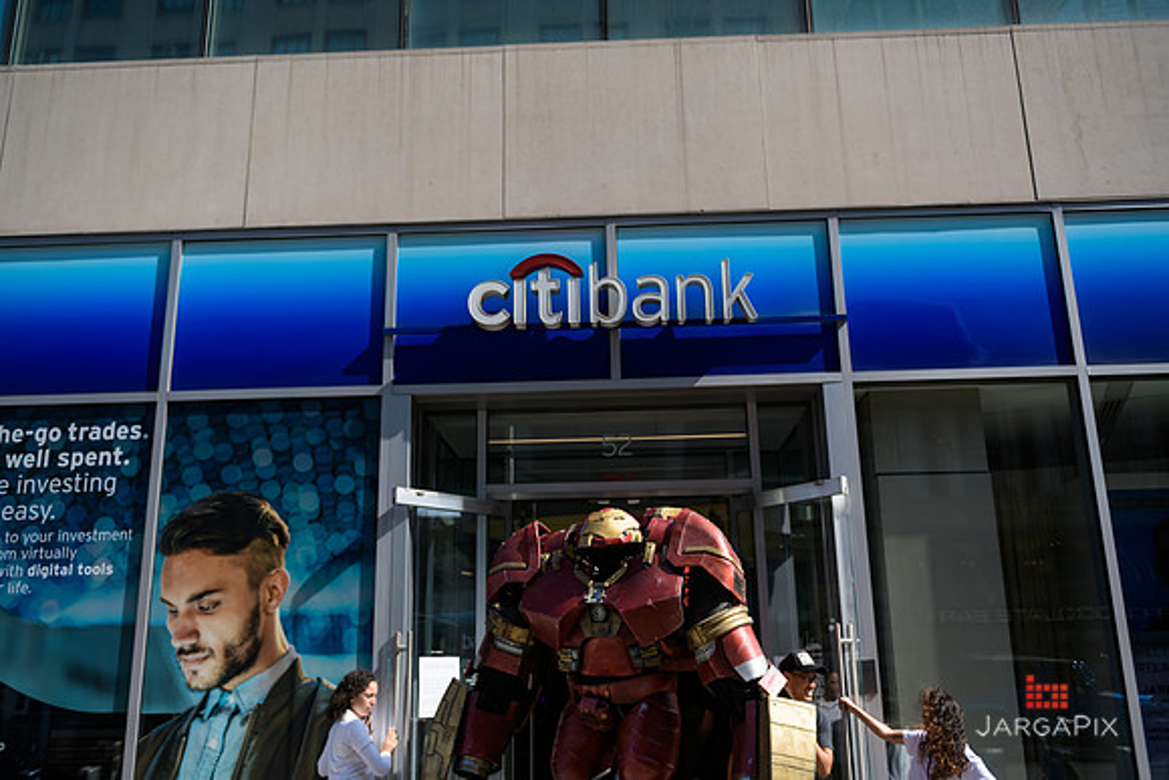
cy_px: 390
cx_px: 584
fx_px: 1039
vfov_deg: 41.1
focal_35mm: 32
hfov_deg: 58.7
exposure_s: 1/2500
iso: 200
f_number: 3.2
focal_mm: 32
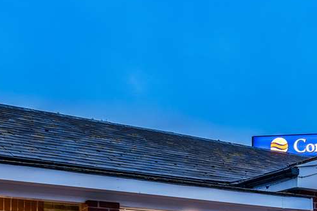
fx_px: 617
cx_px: 341
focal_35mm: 70
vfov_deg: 17.9
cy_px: 292
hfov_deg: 26.7
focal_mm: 15.4
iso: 160
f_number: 5.6
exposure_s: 1/8
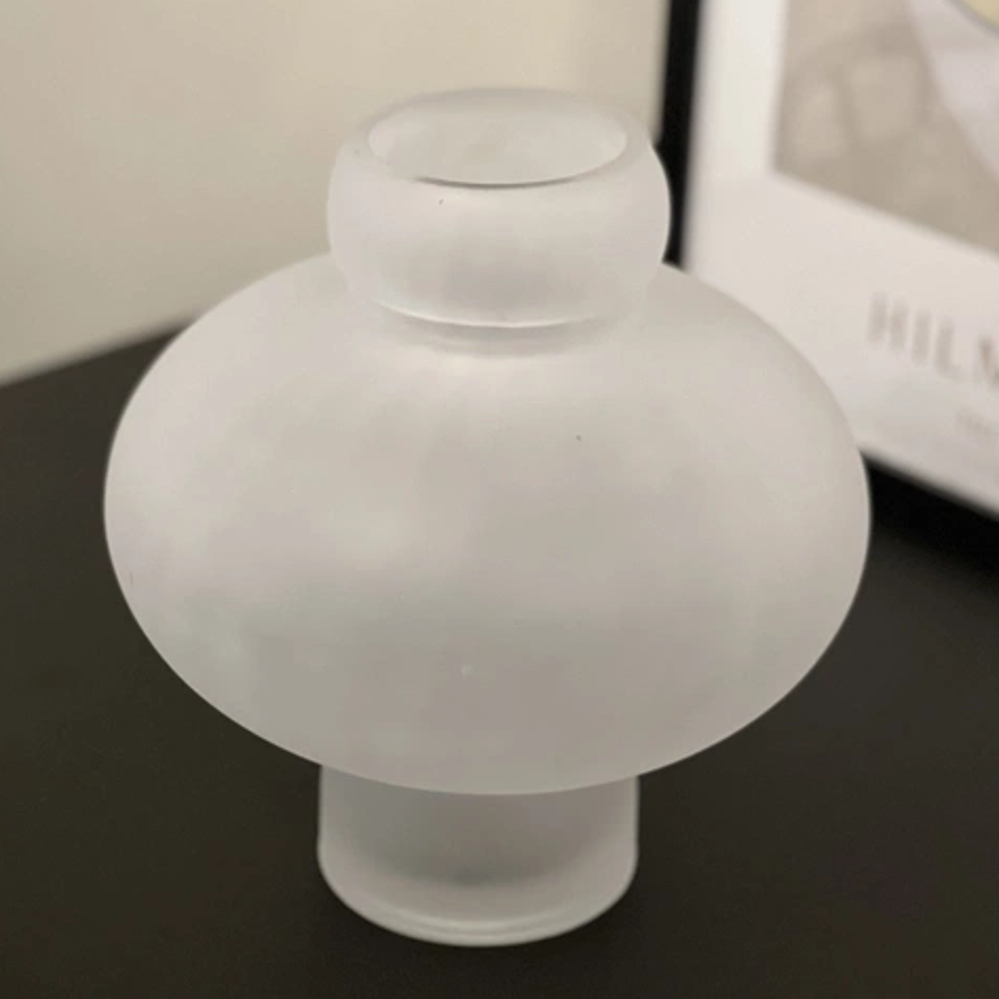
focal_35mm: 92
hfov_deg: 18.9
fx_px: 3004
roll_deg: -1.9
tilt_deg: -24.6
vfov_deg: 18.9
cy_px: 418
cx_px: 496
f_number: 2.8
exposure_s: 1/20
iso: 400
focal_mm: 9
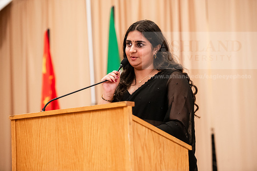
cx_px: 128
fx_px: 899
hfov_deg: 16.3
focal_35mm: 126
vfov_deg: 10.9
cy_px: 86
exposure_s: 1/200
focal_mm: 125
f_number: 3.2
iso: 3200
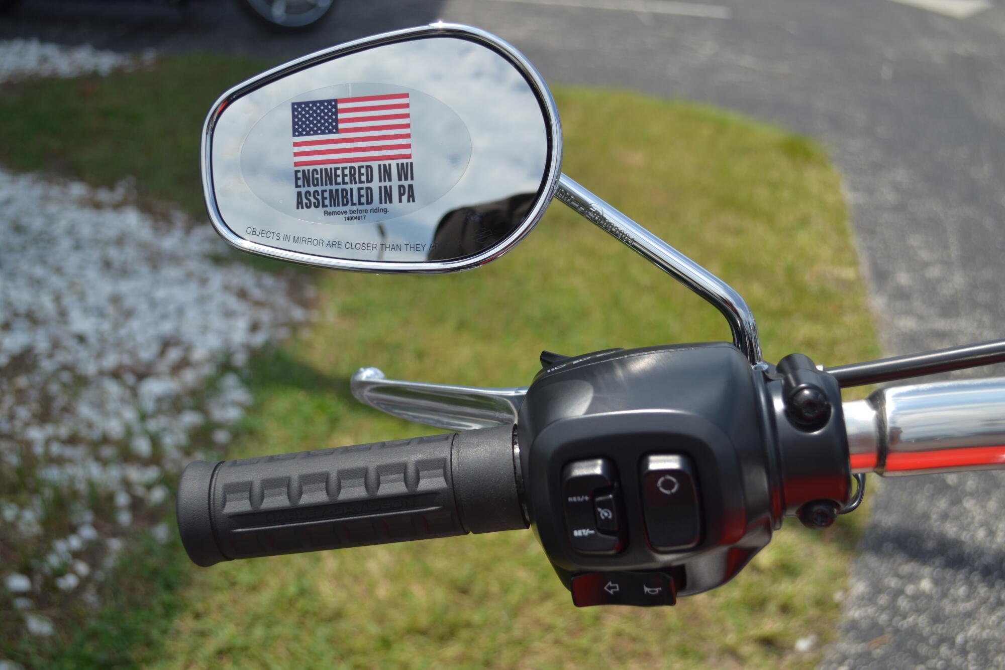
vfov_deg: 30.8
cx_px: 502
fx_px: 1214
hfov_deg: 45.0
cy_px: 335
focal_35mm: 44
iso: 100
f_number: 4.5
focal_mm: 29
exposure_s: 1/800
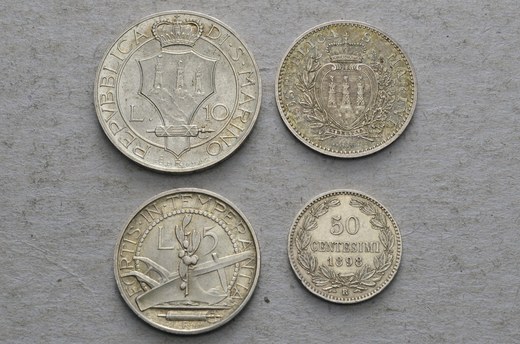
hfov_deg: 24.7
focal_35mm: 82
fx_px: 1189
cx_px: 260
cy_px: 172
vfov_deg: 16.5
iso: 400
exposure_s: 1/200
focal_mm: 55
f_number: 14
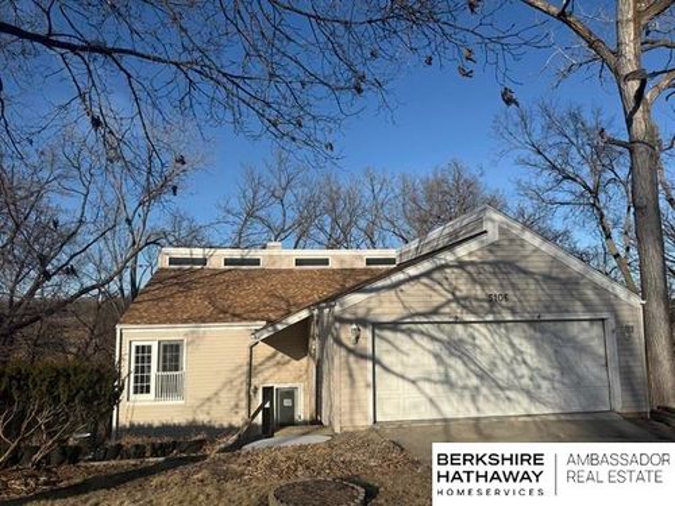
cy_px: 253
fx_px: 468
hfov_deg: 71.6
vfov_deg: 56.8
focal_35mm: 24
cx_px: 338
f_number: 1.78
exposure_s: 1/6173
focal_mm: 6.76
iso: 80
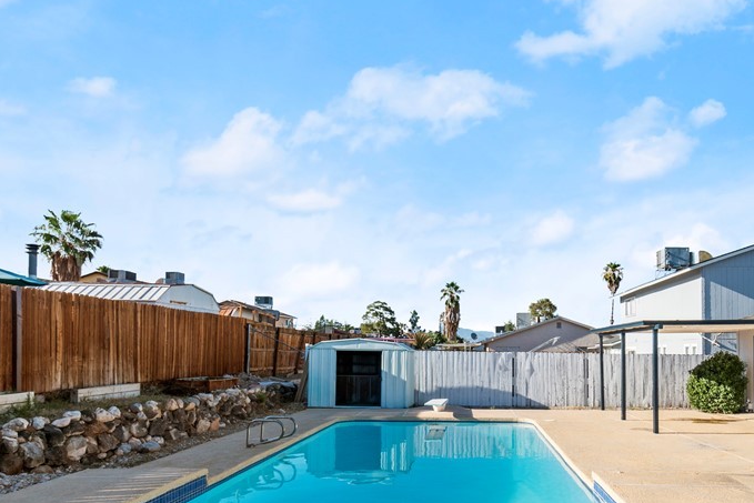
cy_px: 340
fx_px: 503
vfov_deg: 52.0
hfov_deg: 72.8
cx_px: 460
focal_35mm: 24
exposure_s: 1/200
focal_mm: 10
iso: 100
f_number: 9
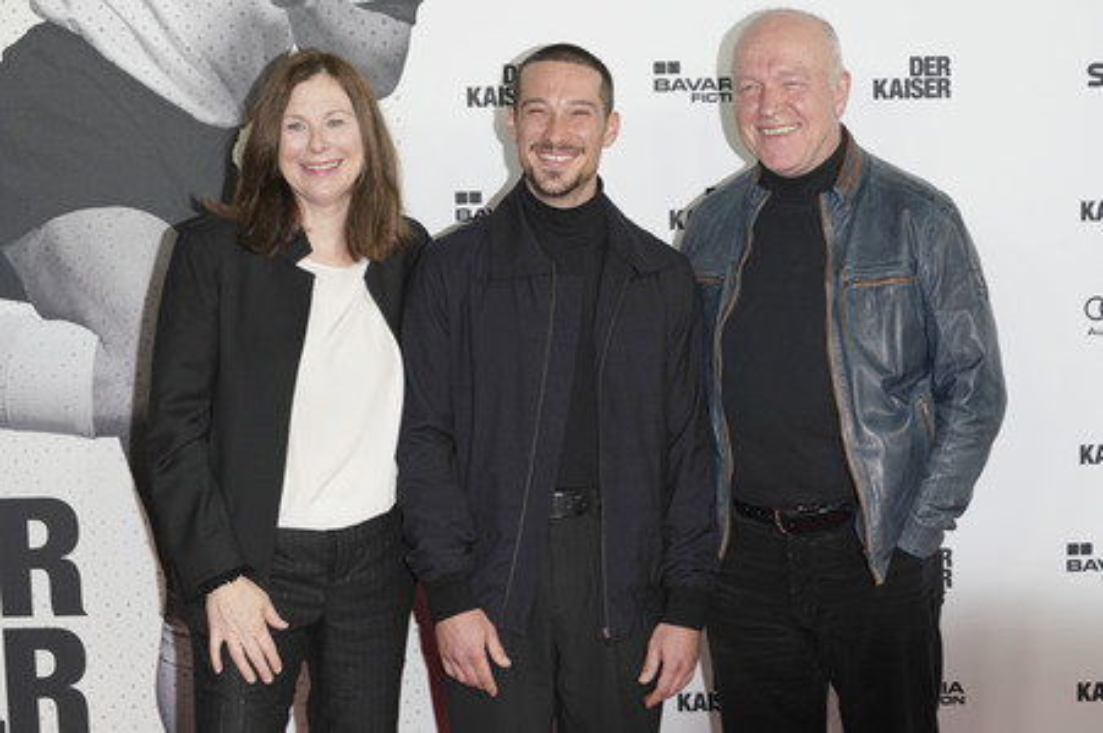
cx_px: 552
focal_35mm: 70
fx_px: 2143
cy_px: 366
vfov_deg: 19.4
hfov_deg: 28.9
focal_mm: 70
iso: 1600
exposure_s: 1/250
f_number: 9
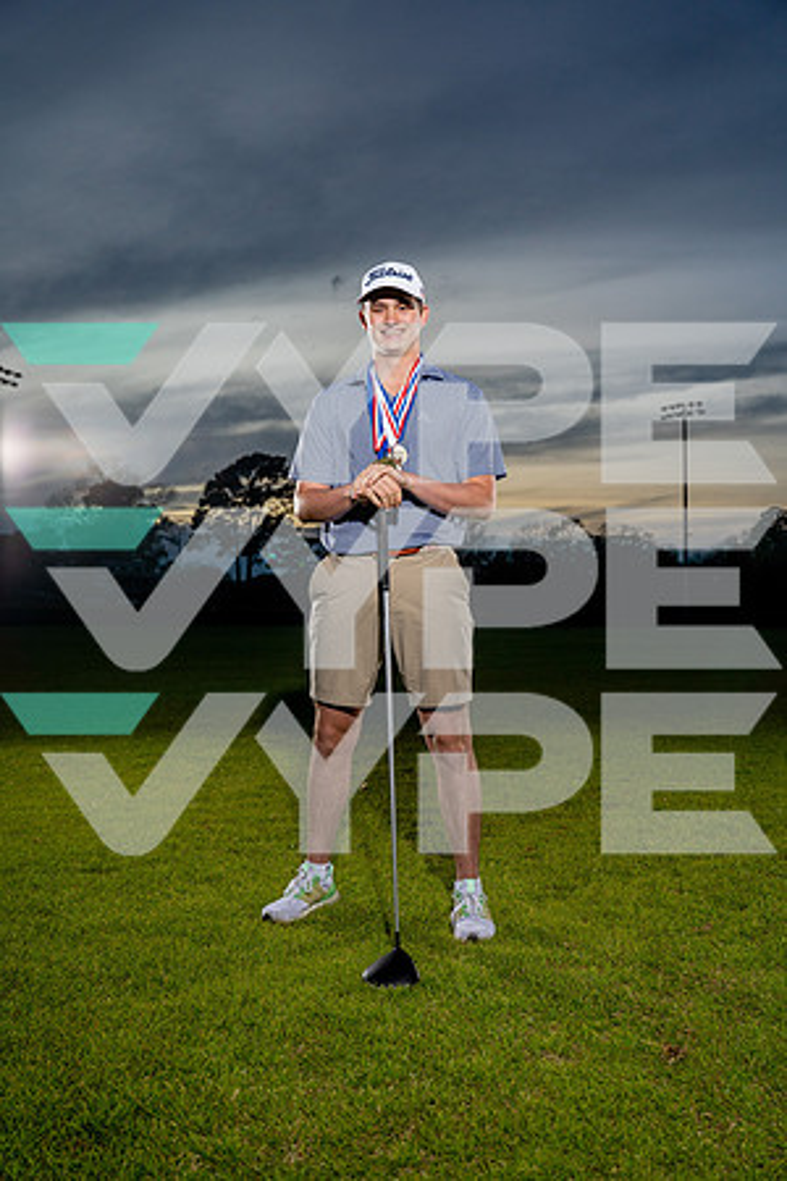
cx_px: 394
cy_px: 590
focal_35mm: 29
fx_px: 951
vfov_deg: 63.7
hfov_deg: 45.0
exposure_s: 1/250
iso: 400
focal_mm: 29
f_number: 4
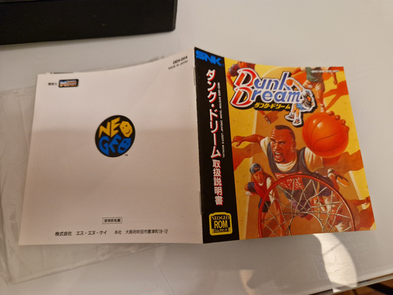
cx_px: 196
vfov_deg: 58.9
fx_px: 261
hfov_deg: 73.9
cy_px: 148
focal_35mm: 23
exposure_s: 1/100
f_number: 1.8
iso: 800
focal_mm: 5.4
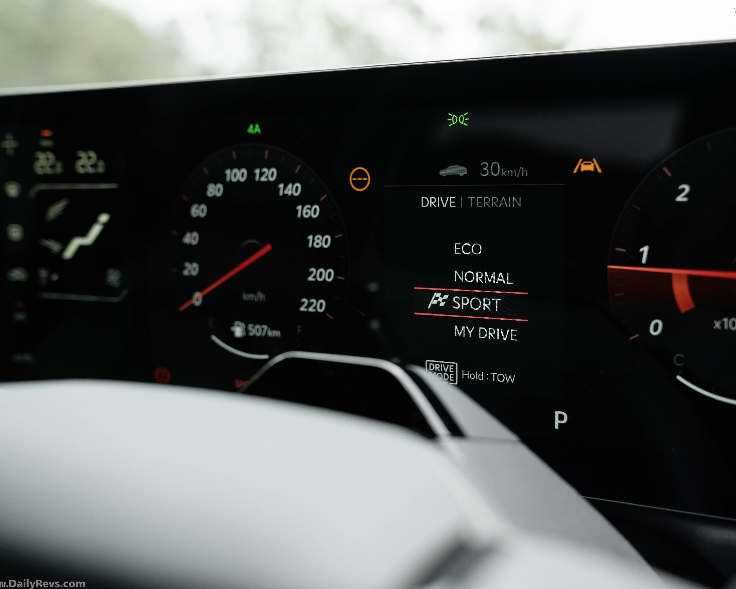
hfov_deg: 42.8
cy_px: 296
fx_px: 937
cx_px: 419
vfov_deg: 34.9
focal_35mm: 43
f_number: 4
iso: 800
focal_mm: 38
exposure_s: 1/320
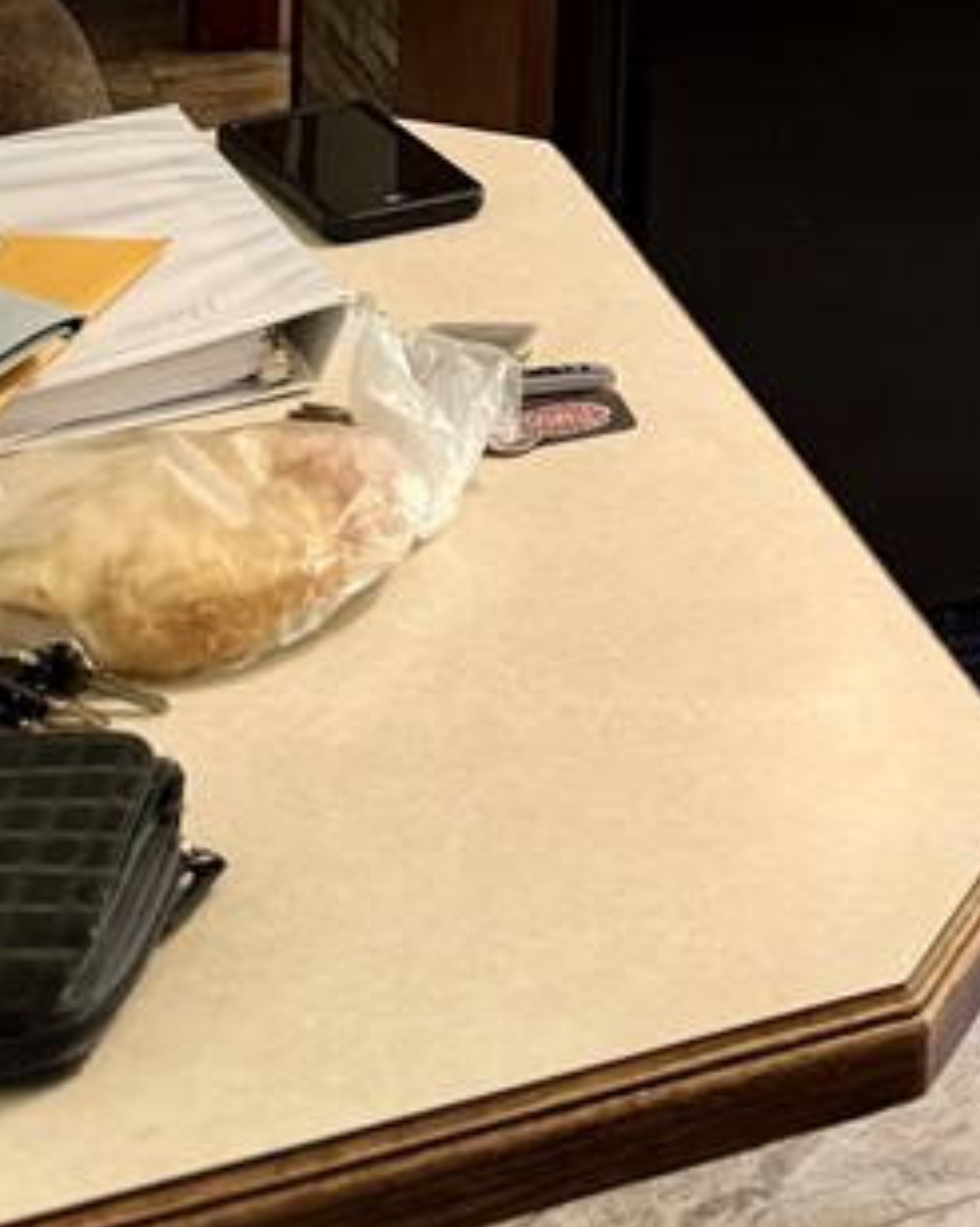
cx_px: 1327
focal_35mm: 78
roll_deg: -4.7
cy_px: -454
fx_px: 2831
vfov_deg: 21.6
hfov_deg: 18.1
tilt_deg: -8.0
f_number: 1.78
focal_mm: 6.76
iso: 200
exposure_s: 1/60
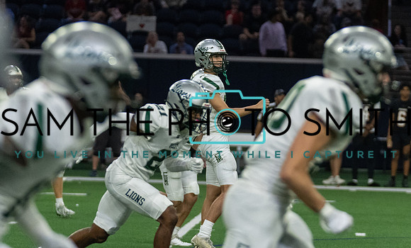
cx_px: 242
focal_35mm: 280
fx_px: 3105
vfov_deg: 4.6
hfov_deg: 7.6
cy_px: 103
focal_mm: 135
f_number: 2.8
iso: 4000
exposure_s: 1/1250
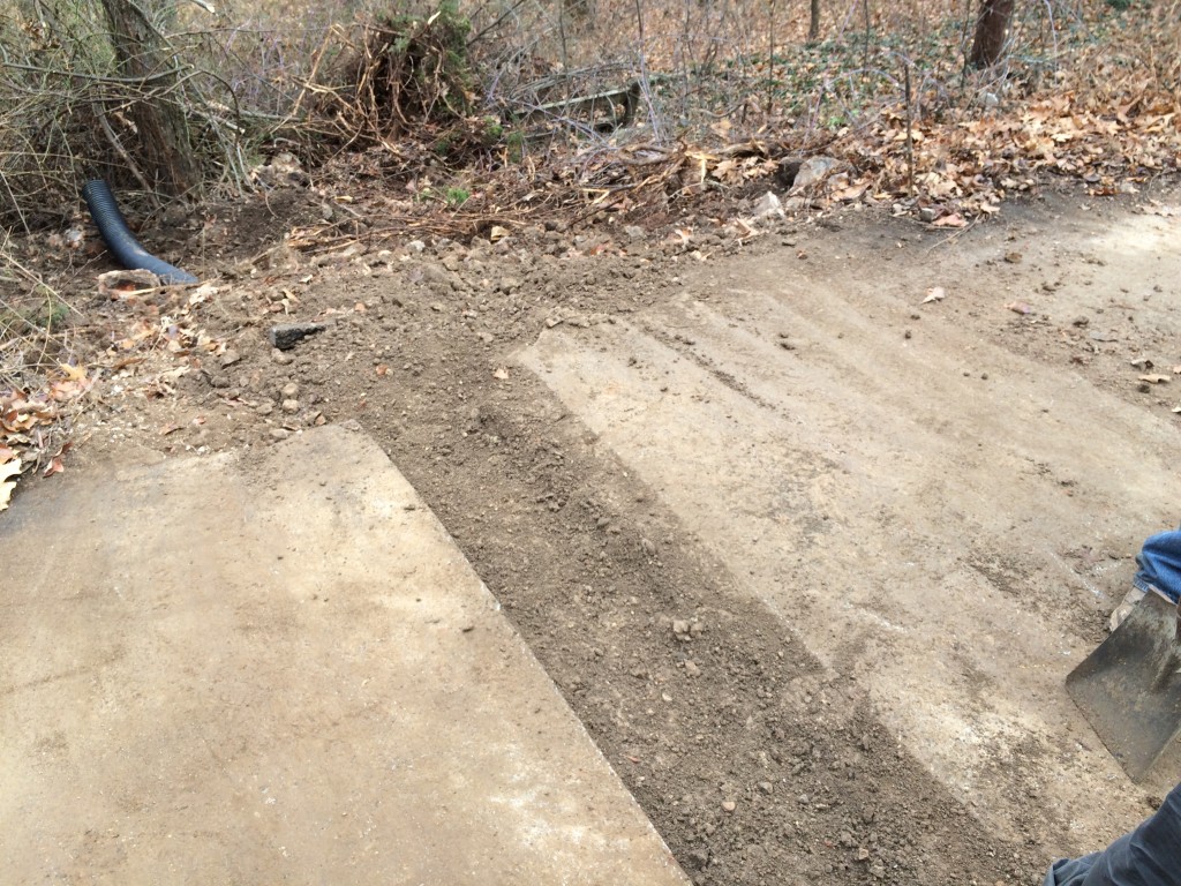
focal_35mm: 29
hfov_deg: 61.7
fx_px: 989
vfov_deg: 48.2
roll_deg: +0.1
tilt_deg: -38.6
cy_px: 443
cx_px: 590
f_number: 2.2
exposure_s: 1/191
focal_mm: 4.15
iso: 32
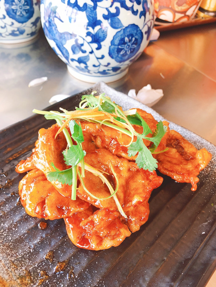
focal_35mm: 26
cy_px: 144
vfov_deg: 67.3
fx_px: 216
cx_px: 108
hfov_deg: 53.1
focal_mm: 4.25
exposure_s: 1/85
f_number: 1.8
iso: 100
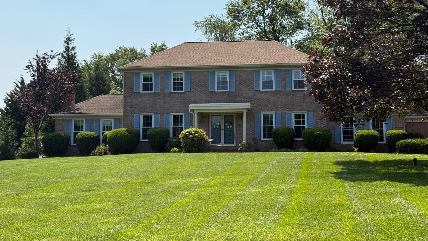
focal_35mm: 53
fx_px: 601
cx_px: 214
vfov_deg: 22.6
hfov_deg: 39.2
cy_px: 100
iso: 100
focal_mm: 6.76
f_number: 1.78
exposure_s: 1/6024
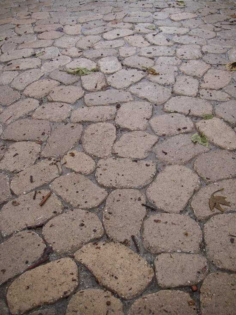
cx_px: 118
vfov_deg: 49.0
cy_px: 158
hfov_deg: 37.7
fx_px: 345
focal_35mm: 38
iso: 80
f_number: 3.3
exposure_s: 1/250
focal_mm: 6.3
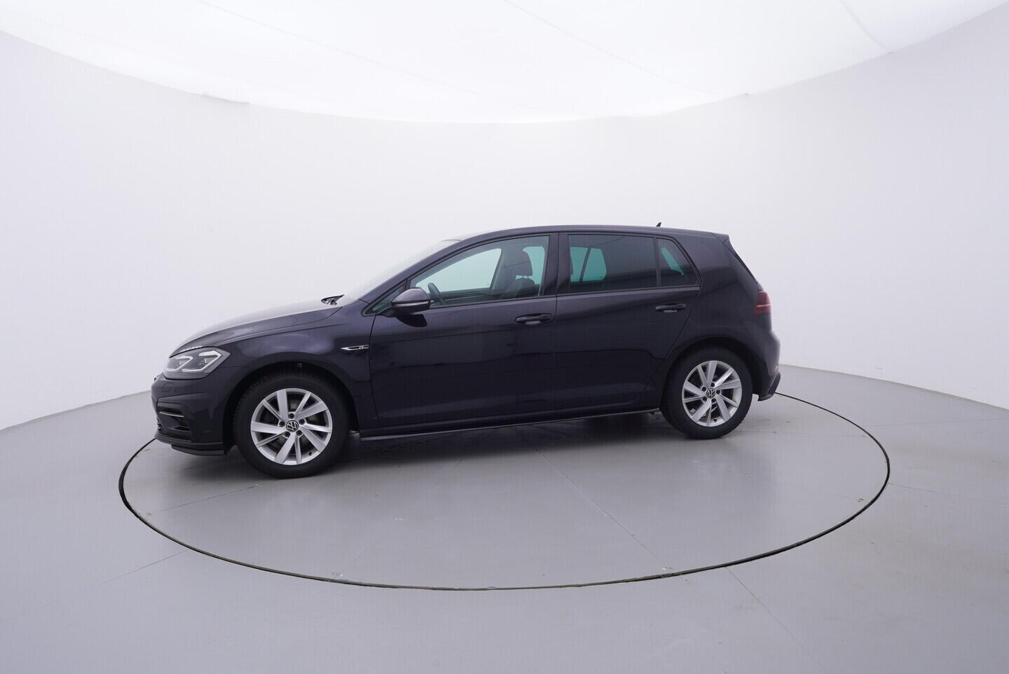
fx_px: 631
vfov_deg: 56.2
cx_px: 504
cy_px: 337
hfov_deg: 77.3
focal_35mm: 22
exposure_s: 1/80
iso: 200
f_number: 5
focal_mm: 15
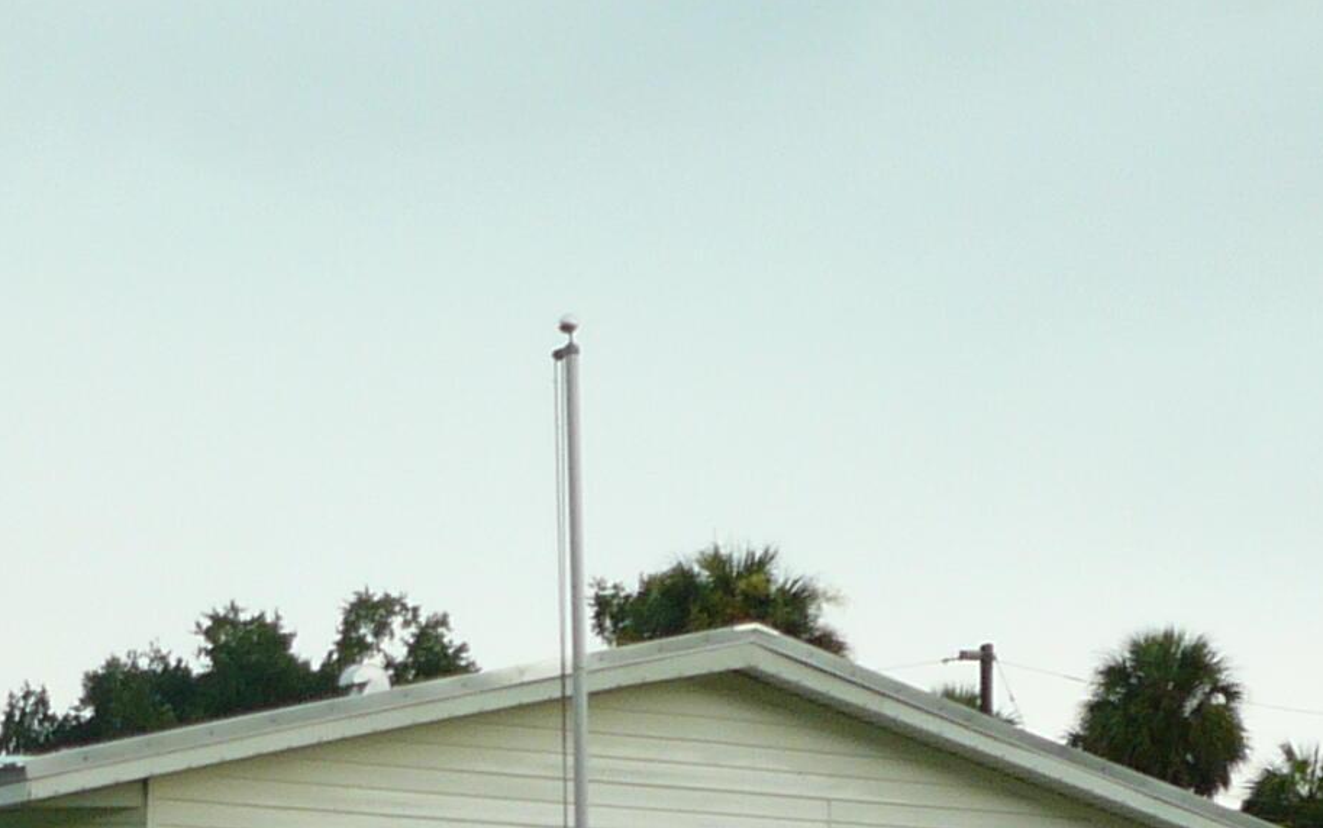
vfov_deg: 12.0
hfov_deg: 19.7
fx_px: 3751
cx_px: 159
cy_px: 1270
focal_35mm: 104
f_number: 2.8
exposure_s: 1/60
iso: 80
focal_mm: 5.2
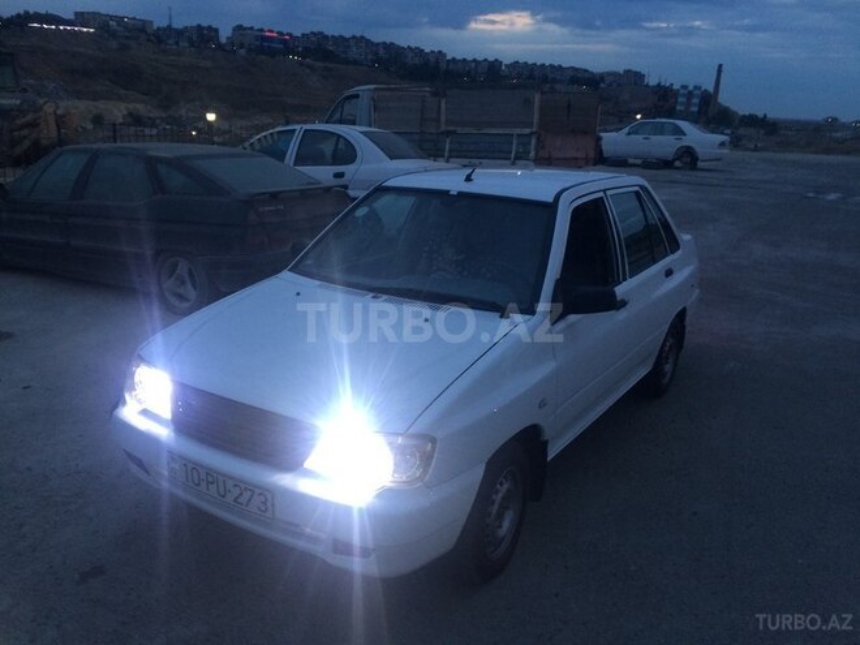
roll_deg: -4.2
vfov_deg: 48.2
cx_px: 430
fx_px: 720
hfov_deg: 61.7
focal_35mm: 29
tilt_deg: -16.9
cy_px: 322
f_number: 2.2
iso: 100
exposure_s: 1/33
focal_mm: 4.15
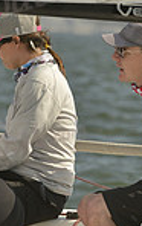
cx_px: 166
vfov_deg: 2.6
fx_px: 4916
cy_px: 211
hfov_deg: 1.7
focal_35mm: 797
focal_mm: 200
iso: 280
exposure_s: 1/1600
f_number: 7.1
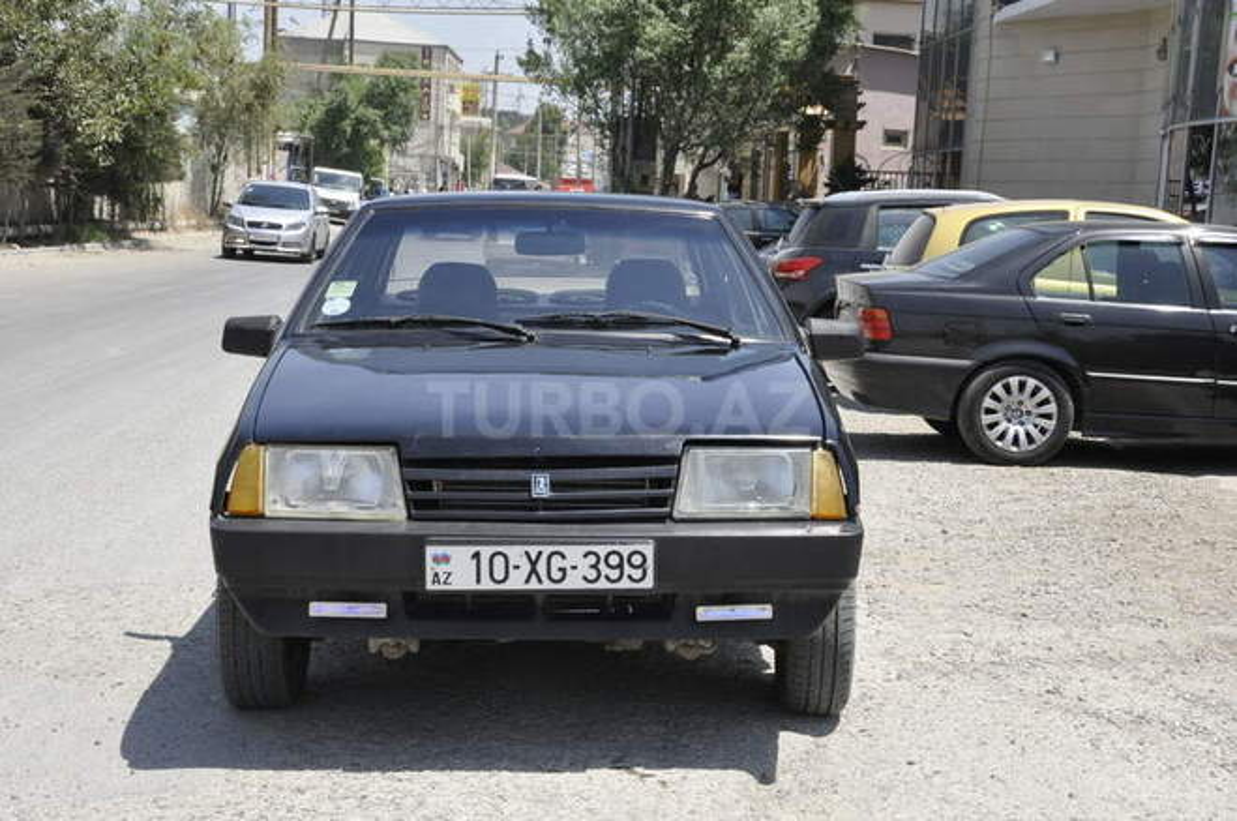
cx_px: 618
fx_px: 2059
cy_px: 410
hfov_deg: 33.4
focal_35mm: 60
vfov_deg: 22.6
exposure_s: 1/500
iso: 800
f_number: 11
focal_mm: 40
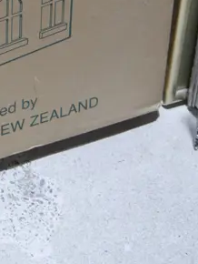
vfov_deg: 14.2
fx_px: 967
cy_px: -162
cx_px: -116
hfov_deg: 11.1
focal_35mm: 127
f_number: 4
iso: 500
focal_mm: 18
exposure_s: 1/60
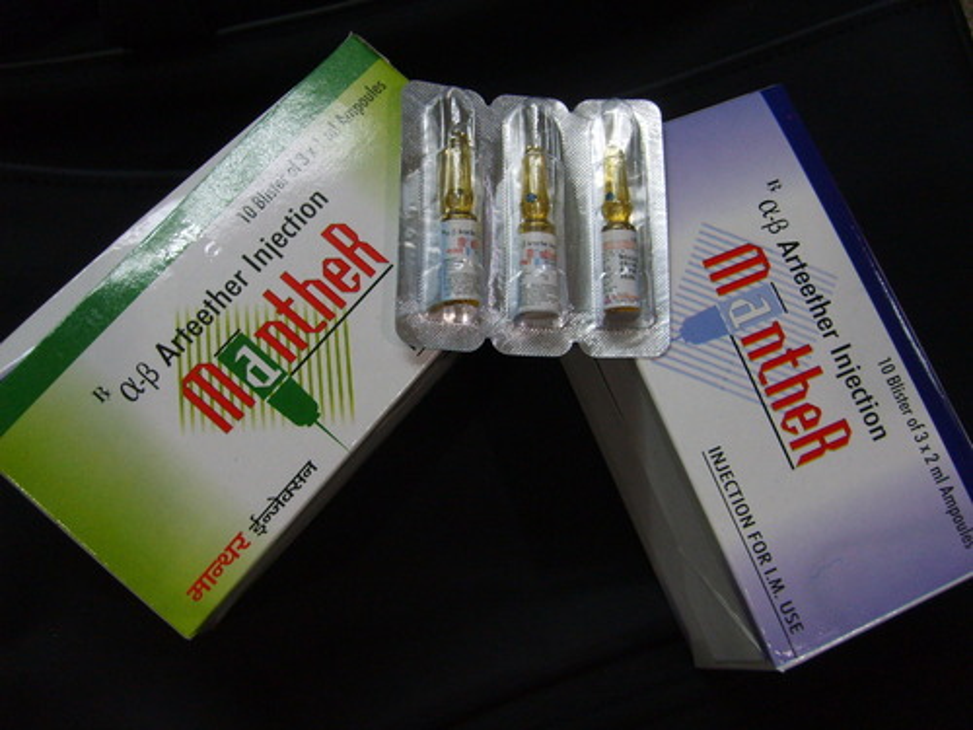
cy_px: 365
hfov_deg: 52.6
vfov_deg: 40.7
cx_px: 486
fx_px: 984
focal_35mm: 35
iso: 139
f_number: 2.8
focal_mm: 5.8
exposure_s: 1/15
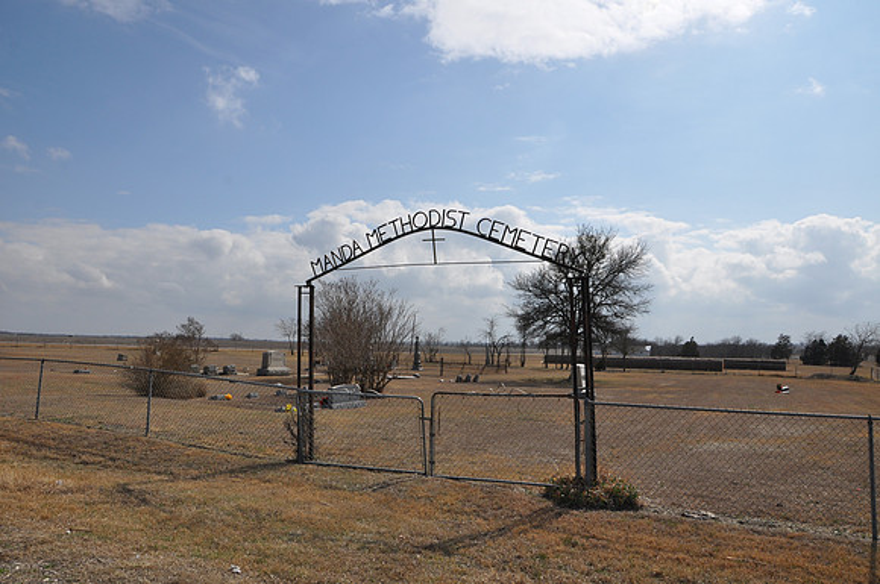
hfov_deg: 67.5
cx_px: 440
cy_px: 292
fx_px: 659
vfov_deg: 47.8
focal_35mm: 27
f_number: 13
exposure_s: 1/160
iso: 200
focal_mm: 18
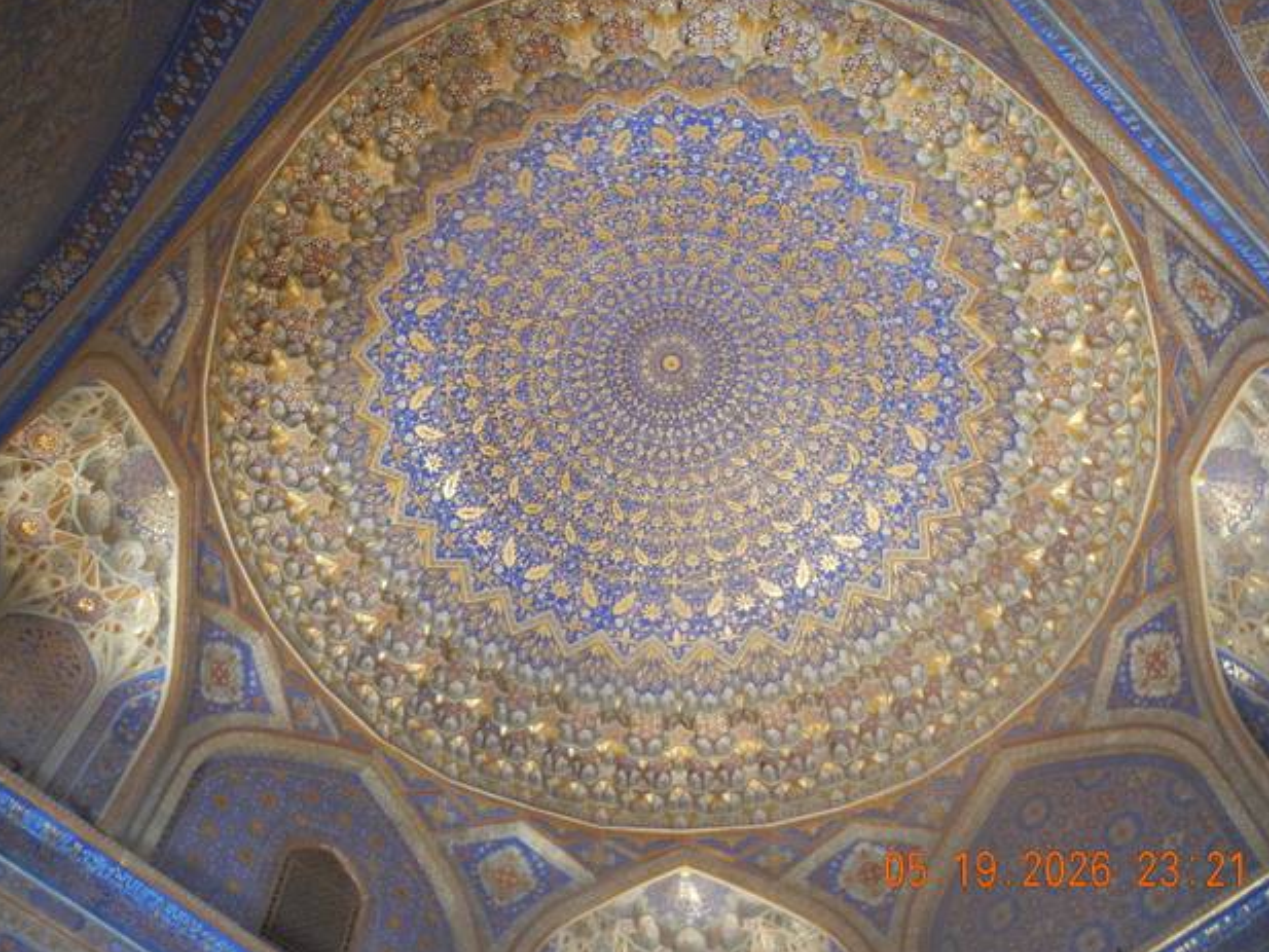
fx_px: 1283
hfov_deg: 52.6
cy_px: 430
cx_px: 599
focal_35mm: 35
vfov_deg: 40.7
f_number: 3.5
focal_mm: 5.4
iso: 400
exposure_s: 1/20.1
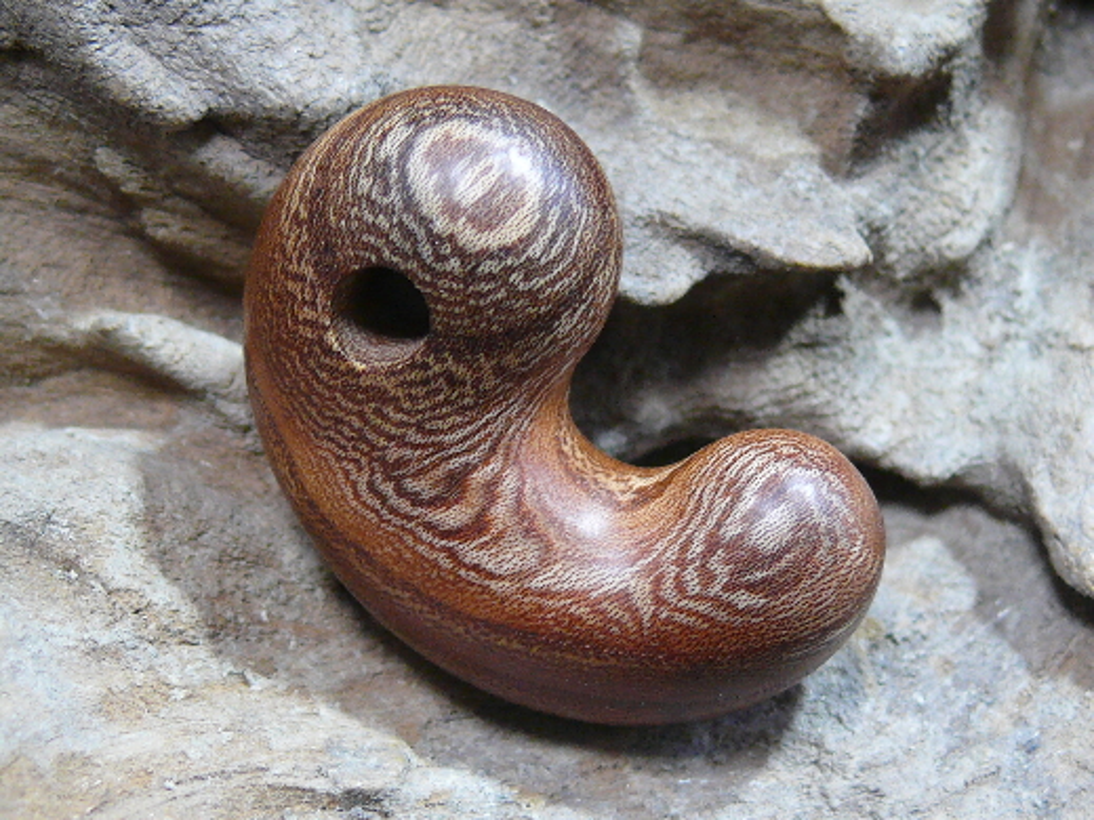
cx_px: 547
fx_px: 1201
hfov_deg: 49.0
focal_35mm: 38
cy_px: 410
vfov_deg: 37.7
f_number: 2.8
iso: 200
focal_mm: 8.1
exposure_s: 1/15
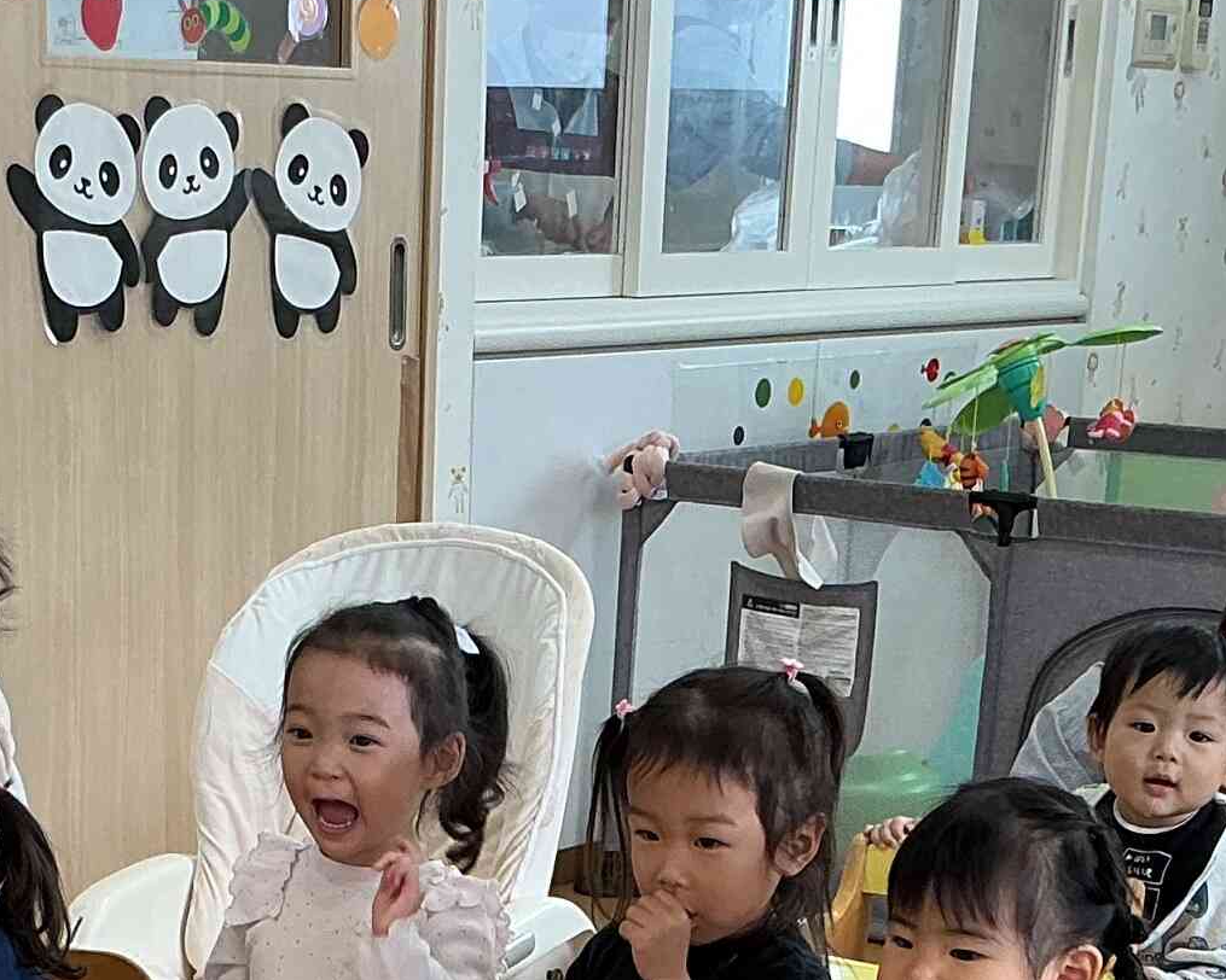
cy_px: 1230
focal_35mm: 90
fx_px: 3266
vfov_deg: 16.3
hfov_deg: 21.2
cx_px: 435
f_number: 1.8
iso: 40
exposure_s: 1/60
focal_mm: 3
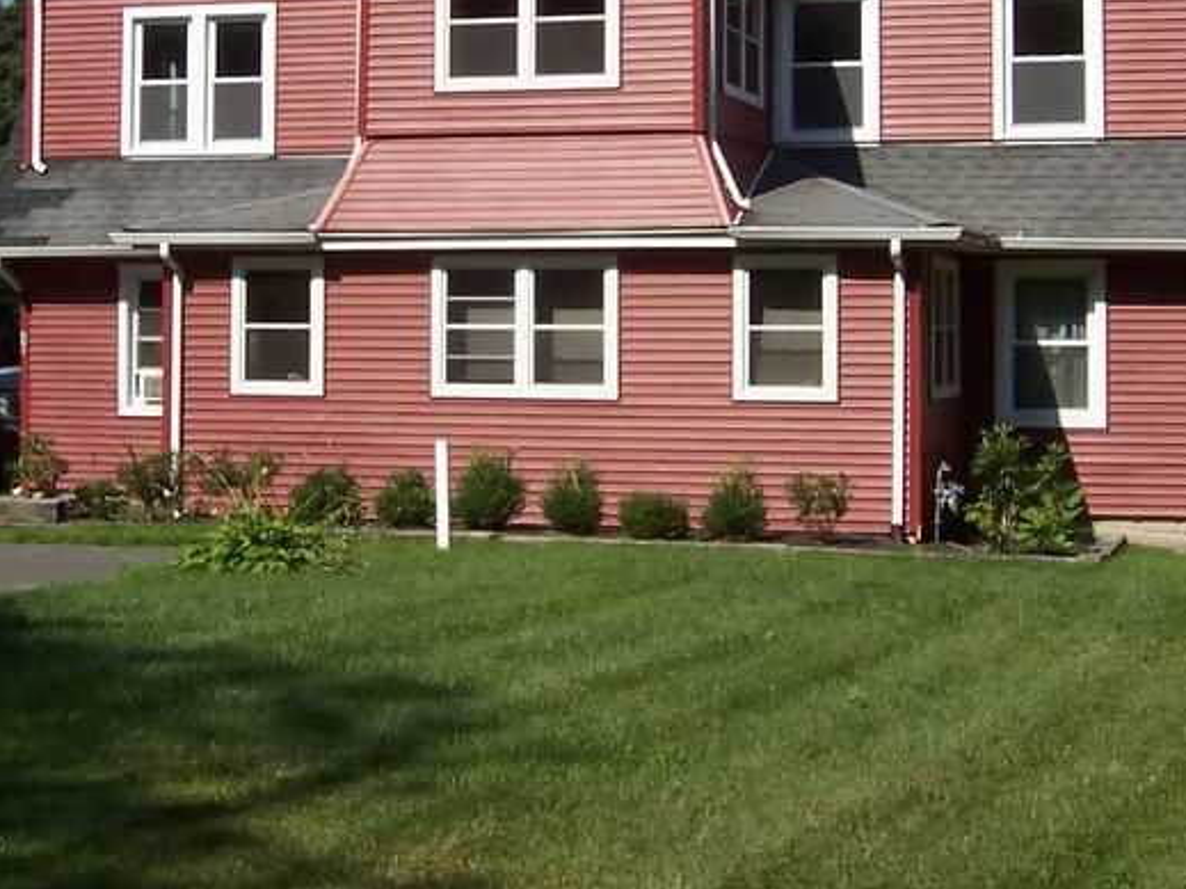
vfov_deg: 20.4
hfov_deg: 27.4
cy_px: 160
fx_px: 2432
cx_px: 580
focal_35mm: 71
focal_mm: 5.6
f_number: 5.6
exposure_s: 1/500
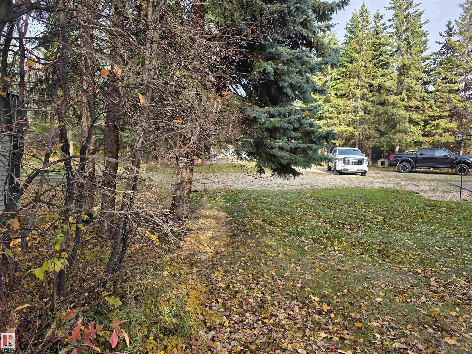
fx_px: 314
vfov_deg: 58.9
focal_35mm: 23
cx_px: 236
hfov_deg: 73.9
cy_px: 177
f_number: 1.7
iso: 32
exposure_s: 1/359
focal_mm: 6.3
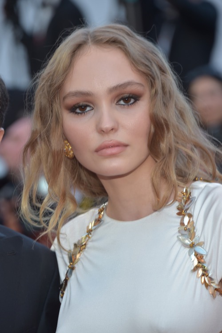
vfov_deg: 8.2
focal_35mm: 250
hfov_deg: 5.5
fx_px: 2314
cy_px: 166
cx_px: 111
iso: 400
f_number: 7.1
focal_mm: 250
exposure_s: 1/160
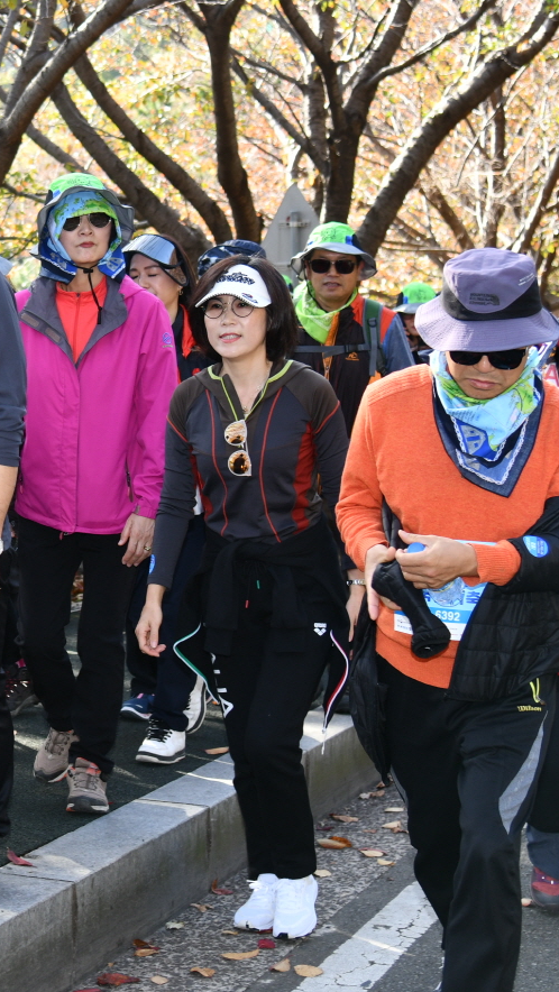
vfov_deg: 23.6
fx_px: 2369
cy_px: 398
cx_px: -145
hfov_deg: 13.0
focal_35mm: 90
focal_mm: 38
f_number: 4
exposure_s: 1/250
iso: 200
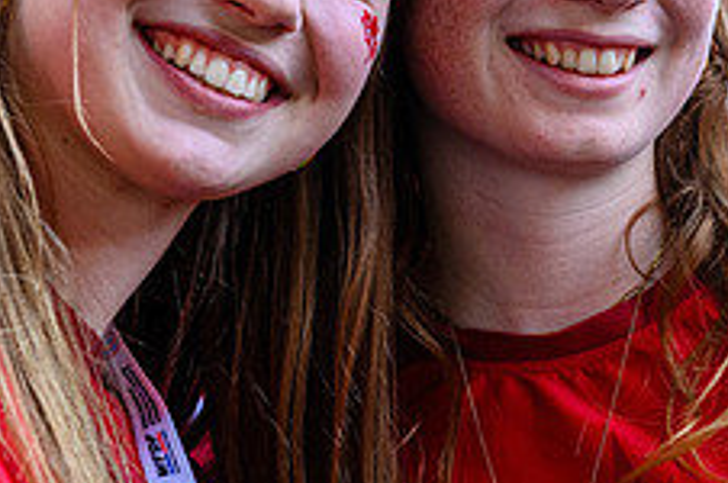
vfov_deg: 9.5
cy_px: 153
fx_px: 2908
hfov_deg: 14.2
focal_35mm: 144
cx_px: 535
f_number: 5.6
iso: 3200
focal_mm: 56
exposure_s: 1/500
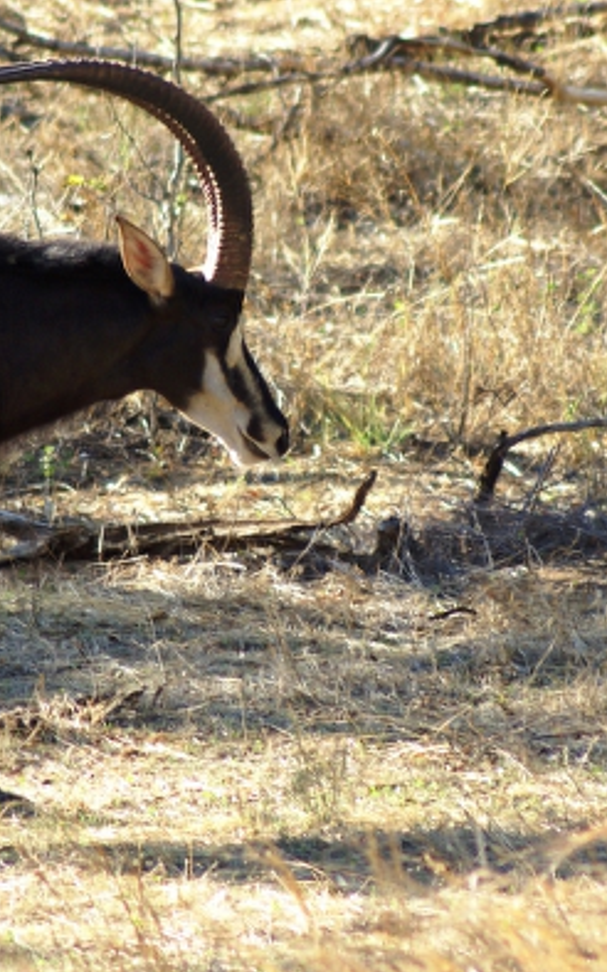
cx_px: 232
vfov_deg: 2.3
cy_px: 407
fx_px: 24687
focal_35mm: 932
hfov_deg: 1.4
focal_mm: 300
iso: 400
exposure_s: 1/320
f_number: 5.6
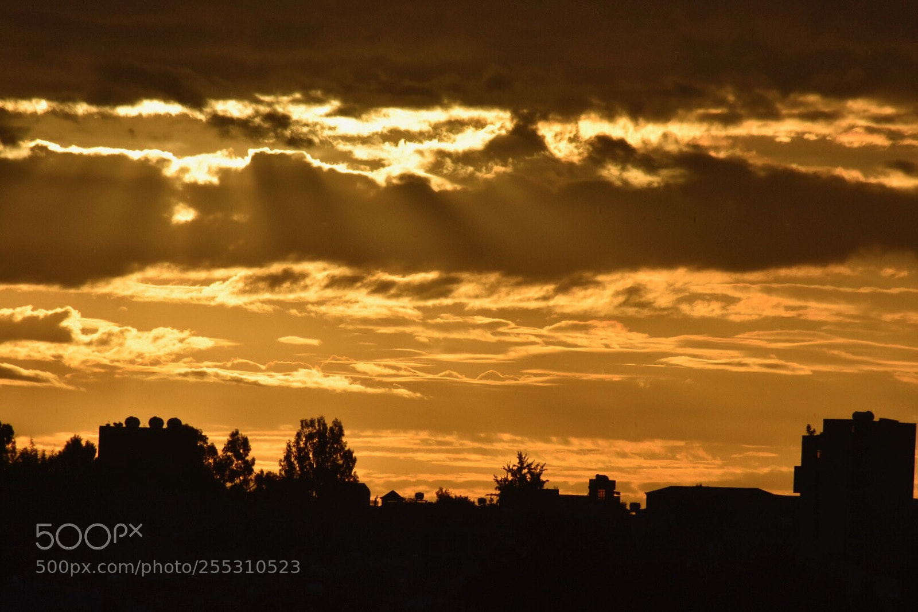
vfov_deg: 3.1
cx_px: 459
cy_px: 306
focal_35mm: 450
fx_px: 11475
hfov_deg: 4.6
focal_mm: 300
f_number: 8
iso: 800
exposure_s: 1/4000
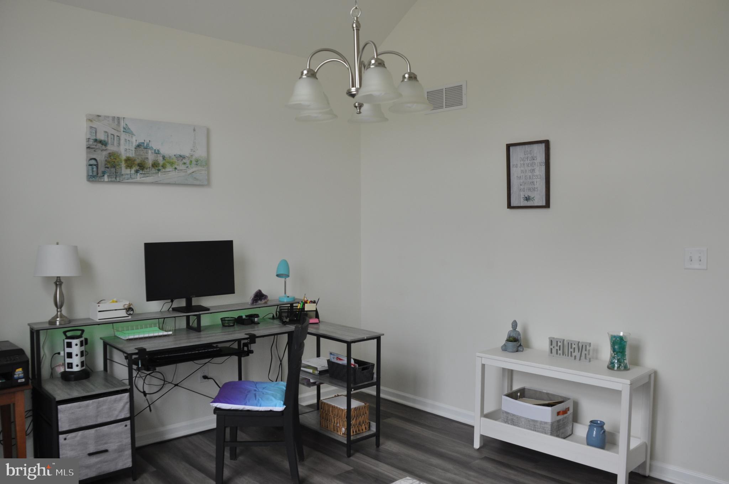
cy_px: 242
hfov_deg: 62.0
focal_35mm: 30
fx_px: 607
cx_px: 364
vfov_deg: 43.5
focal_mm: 20
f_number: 5.6
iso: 400
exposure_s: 1/125
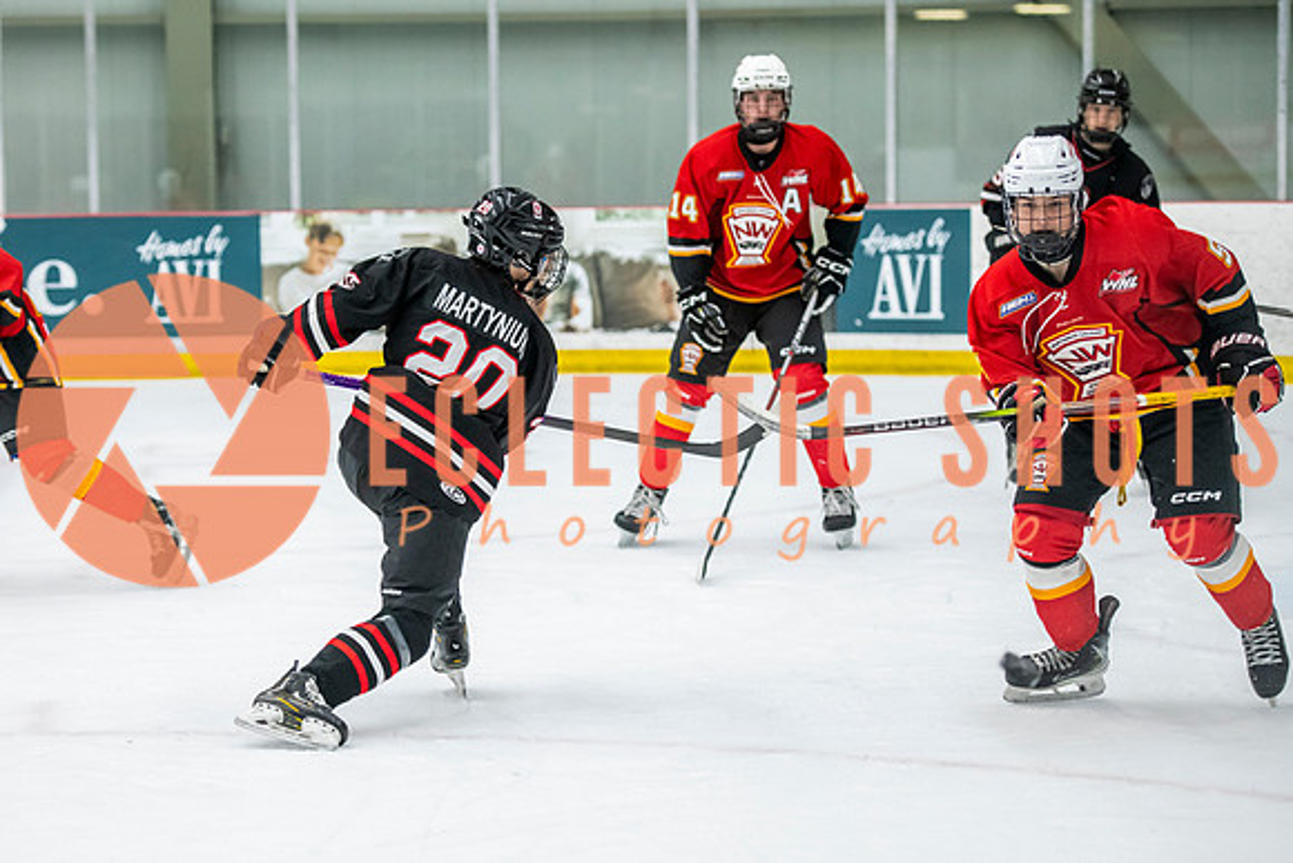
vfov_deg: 11.2
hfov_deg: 16.7
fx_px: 4386
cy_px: 495
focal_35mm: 122
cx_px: 488
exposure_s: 1/640
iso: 2000
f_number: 3.2
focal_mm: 98
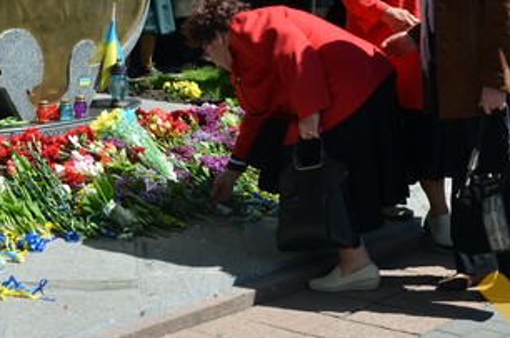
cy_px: 11
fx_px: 1358
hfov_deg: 21.2
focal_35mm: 96
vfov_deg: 14.0
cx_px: 322
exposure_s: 1/250
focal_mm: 28
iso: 140
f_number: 8
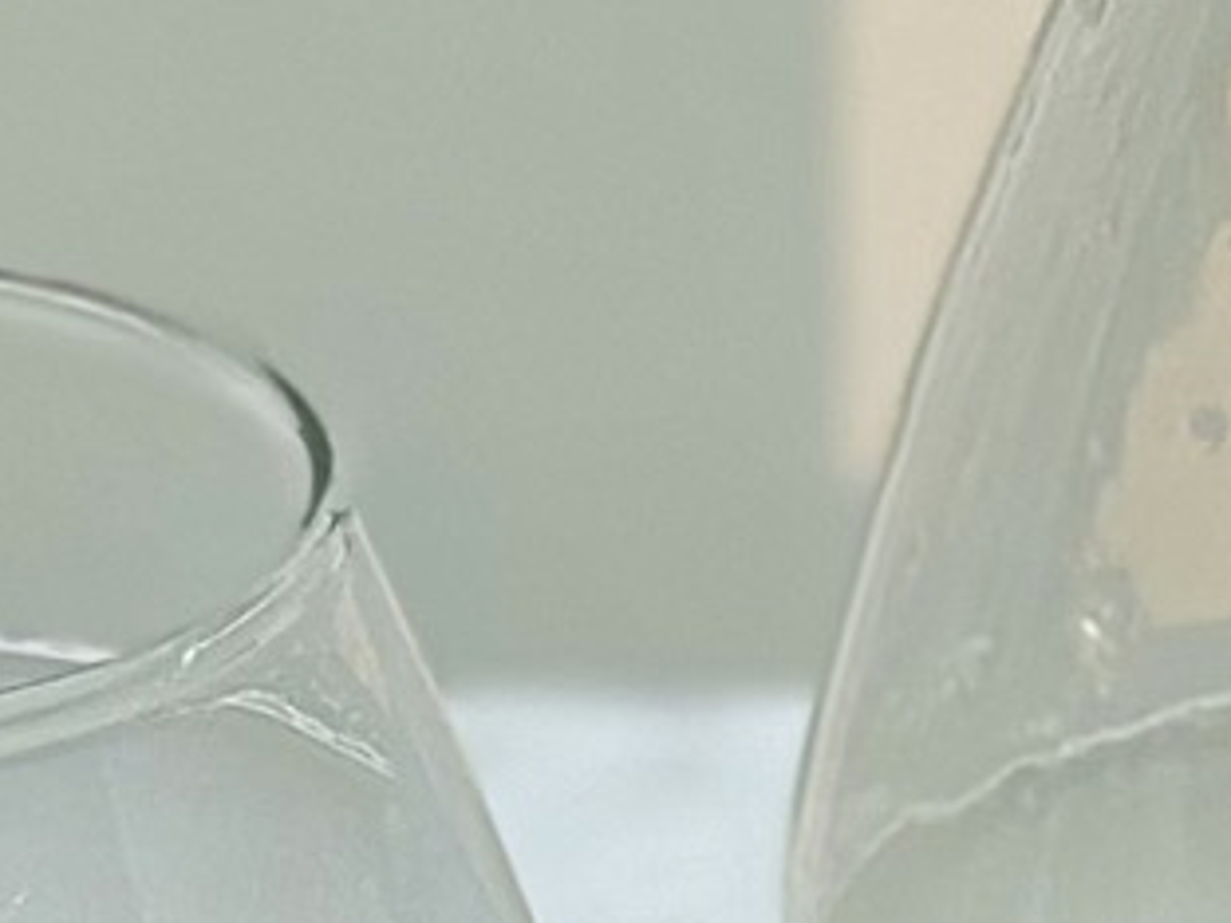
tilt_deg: -24.7
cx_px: 107
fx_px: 9851
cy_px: 1116
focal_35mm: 277
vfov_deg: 5.3
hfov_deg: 7.1
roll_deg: +0.9
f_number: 1.78
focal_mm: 6.86
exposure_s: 1/120
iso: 125
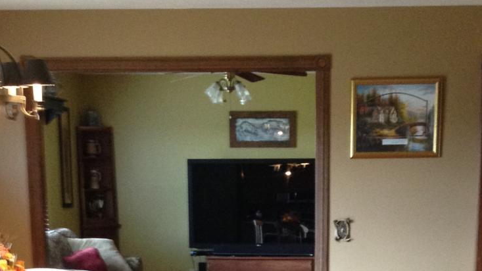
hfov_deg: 20.6
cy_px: 562
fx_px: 1329
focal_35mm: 104
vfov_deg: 10.6
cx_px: 260
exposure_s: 1/20
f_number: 2.4
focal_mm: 4.28
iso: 160
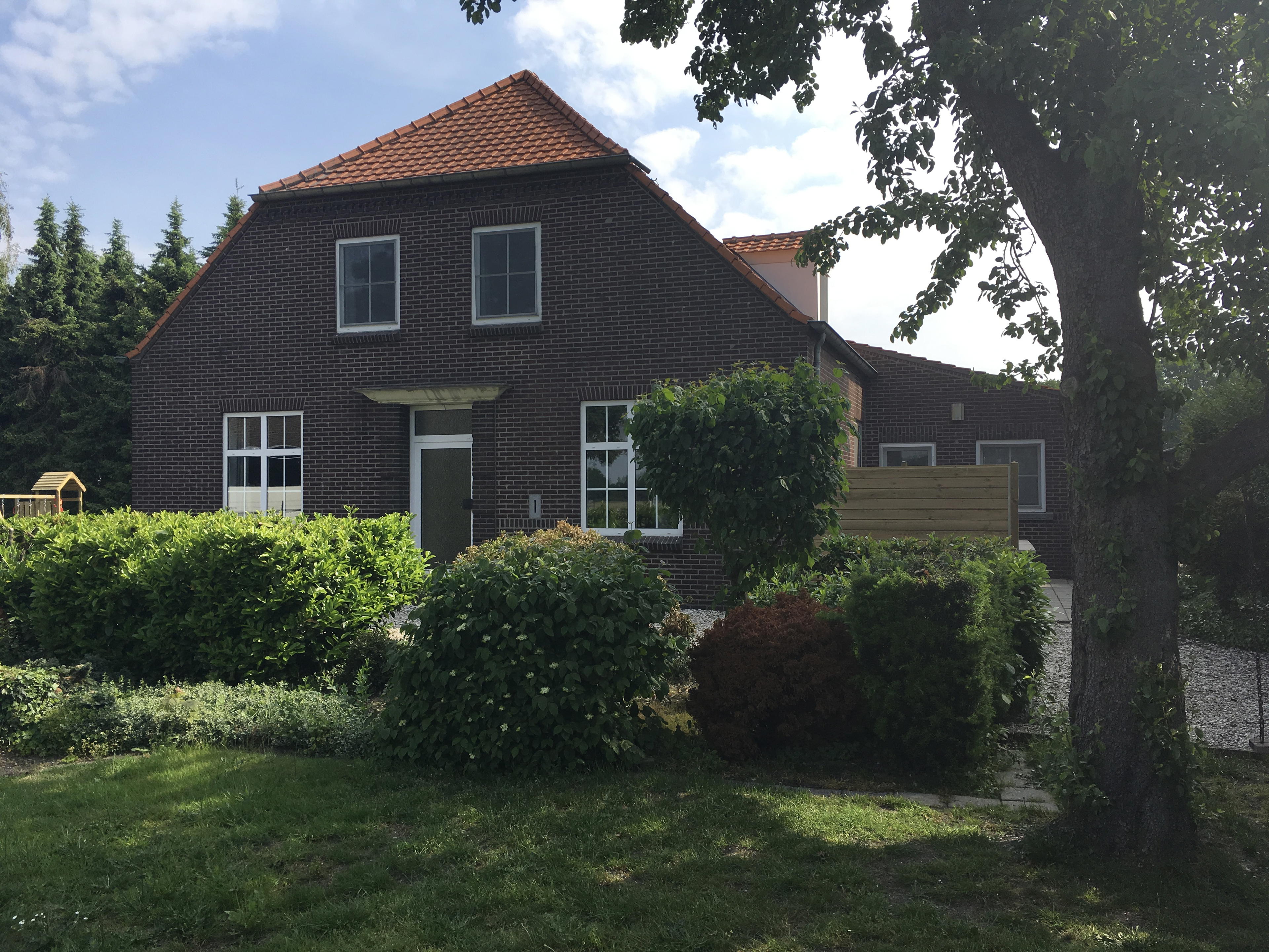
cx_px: 634
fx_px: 1063
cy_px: 476
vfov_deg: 48.2
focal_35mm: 29
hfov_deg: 61.7
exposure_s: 1/1040
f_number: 2.2
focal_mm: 4.15
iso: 25
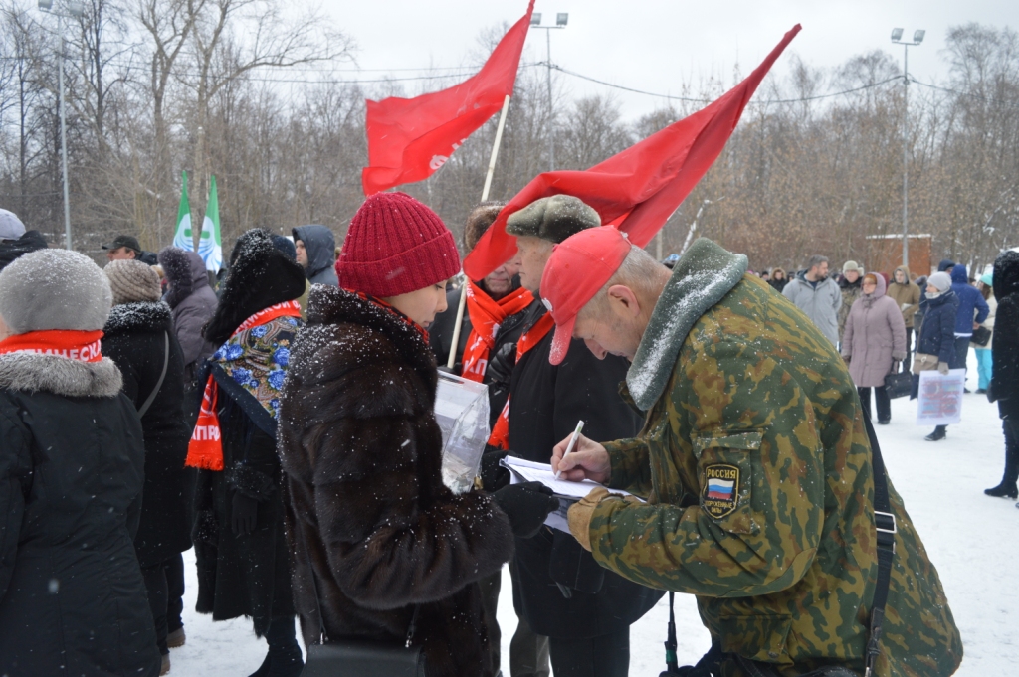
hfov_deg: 59.5
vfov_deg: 41.6
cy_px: 338
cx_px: 510
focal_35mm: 32
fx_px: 891
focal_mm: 21
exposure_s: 1/125
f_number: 5.6
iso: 400
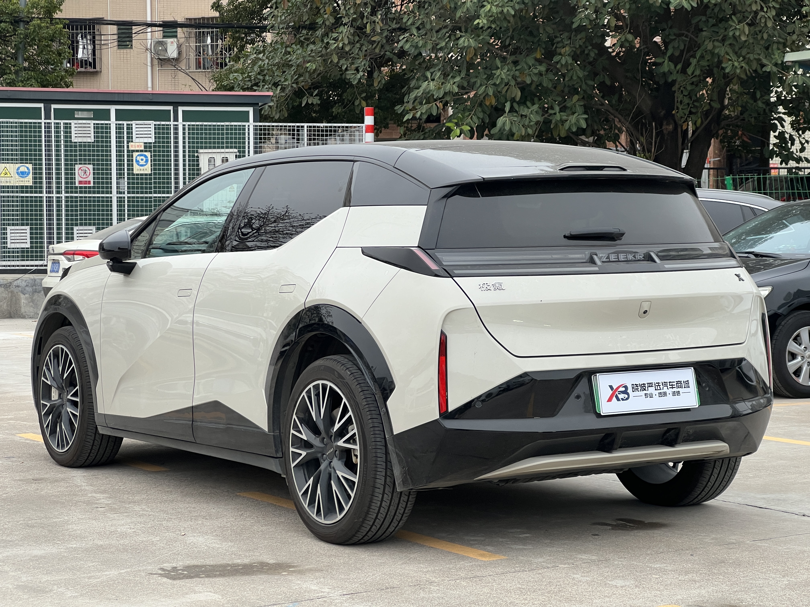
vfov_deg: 19.1
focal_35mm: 77
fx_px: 1802
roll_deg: +0.2
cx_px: 405
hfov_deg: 25.3
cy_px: 304
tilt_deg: -2.3
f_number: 2.8
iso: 80
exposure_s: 1/99
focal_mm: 9
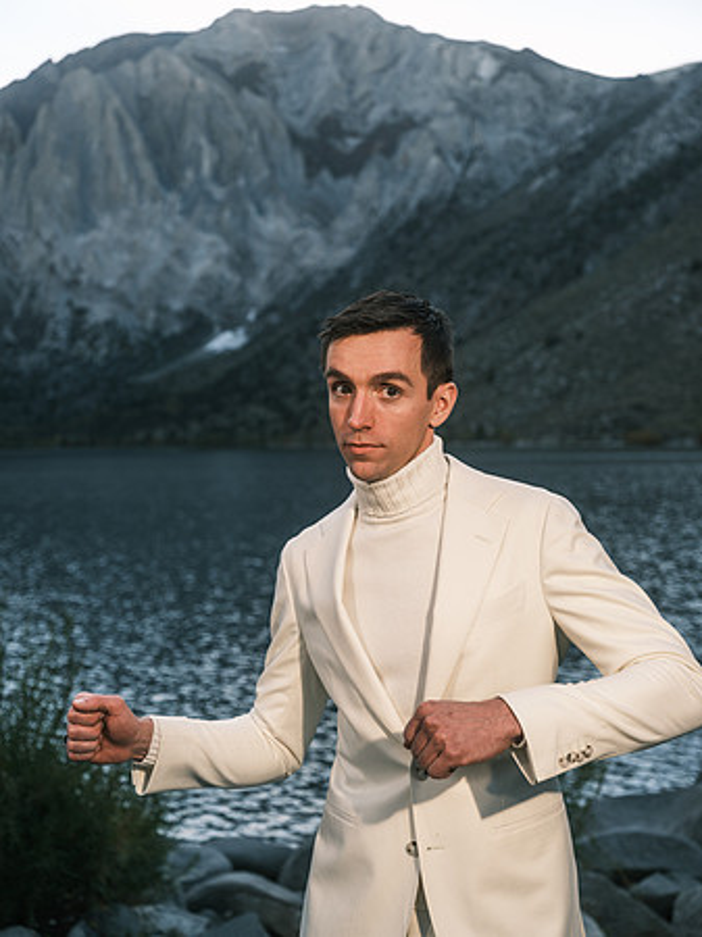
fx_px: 1326
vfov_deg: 38.9
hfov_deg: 29.6
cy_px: 468
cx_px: 351
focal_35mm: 49
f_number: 5
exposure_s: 1/125
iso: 400
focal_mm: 61.8
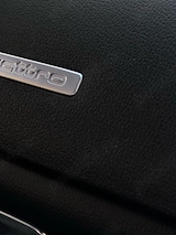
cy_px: 92
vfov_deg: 18.3
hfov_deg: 13.7
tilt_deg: -11.7
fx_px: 725
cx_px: 20
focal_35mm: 107
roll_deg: -5.8
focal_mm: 6.6
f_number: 2.8
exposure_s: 1/30
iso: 50
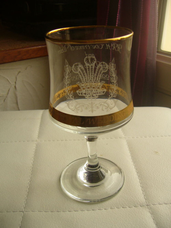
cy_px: 114
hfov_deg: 40.7
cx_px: 86
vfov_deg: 52.6
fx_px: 230
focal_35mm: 35
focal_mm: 5.8
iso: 80
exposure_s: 1/80
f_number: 2.8
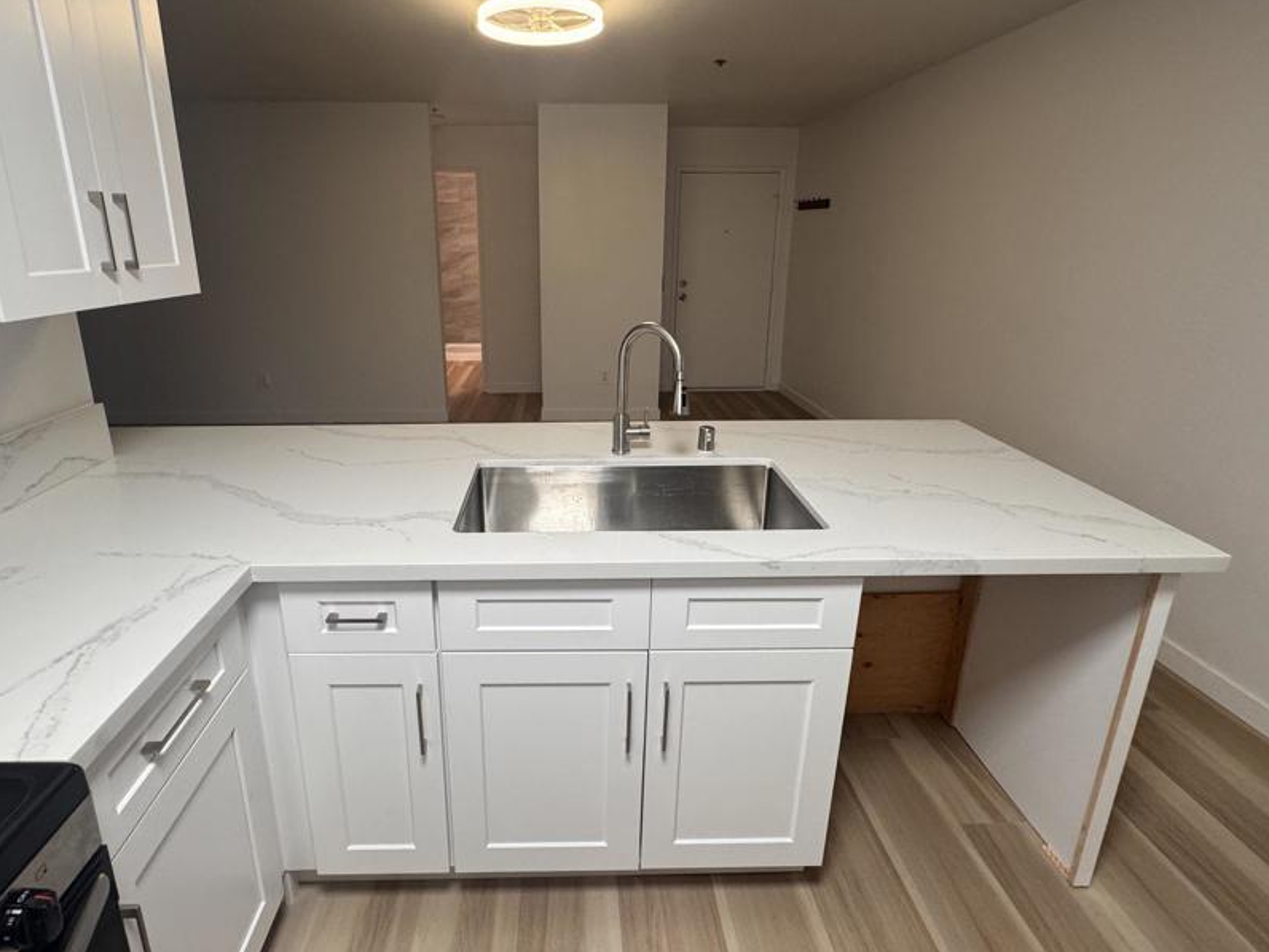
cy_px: 419
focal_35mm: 18
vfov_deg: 71.3
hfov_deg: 87.6
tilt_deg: -15.8
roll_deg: -0.3
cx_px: 582
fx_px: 660
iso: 250
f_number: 2.2
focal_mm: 2.22
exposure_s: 1/120
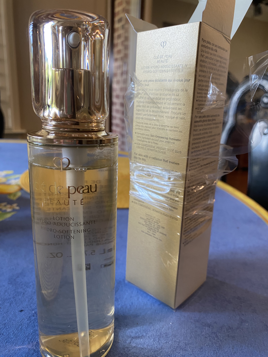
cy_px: 178
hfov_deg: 53.1
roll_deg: -2.4
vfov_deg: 67.3
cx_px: 134
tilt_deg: -16.9
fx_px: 268
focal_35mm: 26
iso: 160
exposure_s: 1/60
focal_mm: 4.25
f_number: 1.8
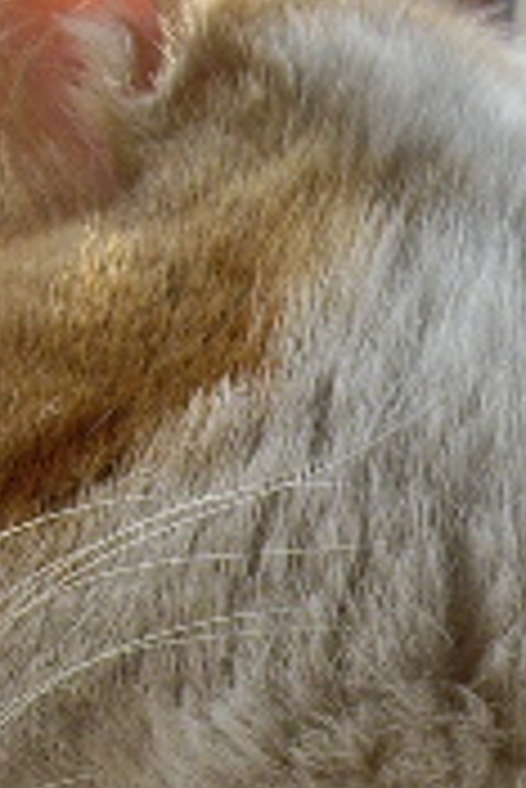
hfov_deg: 5.9
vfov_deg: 8.8
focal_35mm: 231
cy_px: 829
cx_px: 674
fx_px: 5052
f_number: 2.8
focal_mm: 7.9
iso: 64
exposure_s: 1/160
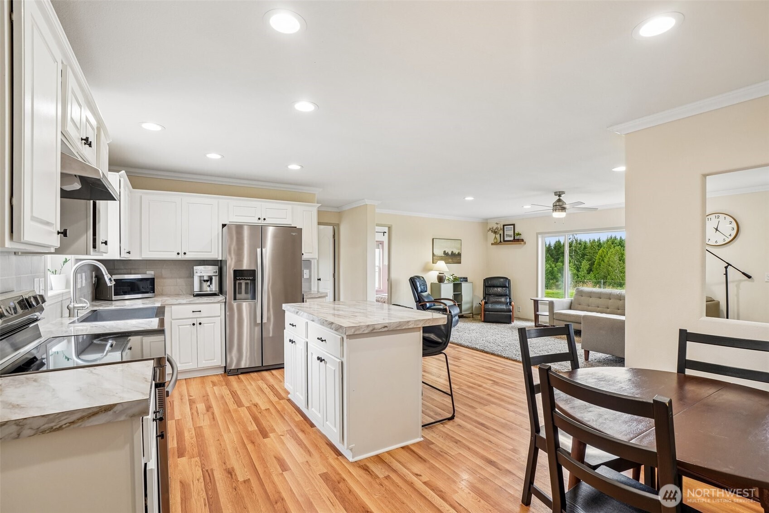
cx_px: 384
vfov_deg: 73.7
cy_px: 256
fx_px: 342
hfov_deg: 96.7
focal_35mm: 16
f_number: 8
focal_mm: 16
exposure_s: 1/25
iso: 400
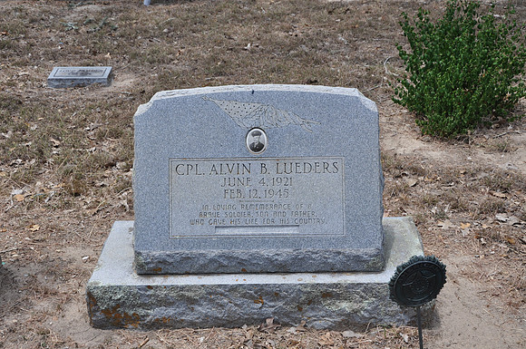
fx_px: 832
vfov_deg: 23.7
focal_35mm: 57
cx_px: 263
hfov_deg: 35.1
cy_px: 174
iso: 200
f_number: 8
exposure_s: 1/250
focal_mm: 38
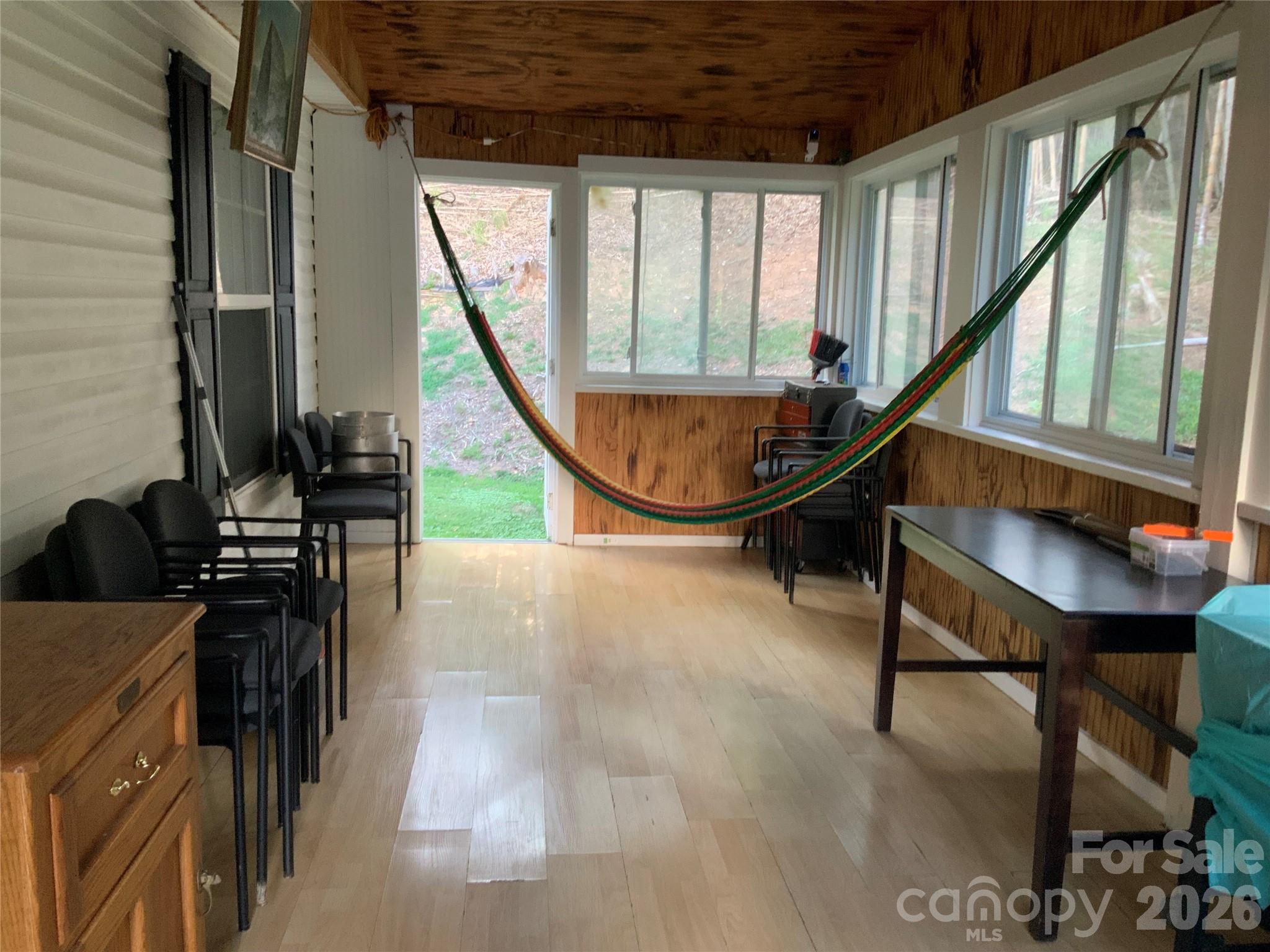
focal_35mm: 29
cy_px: 476
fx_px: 1064
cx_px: 635
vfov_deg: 48.2
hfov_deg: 61.7
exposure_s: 1/60
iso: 160
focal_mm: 3
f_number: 1.8
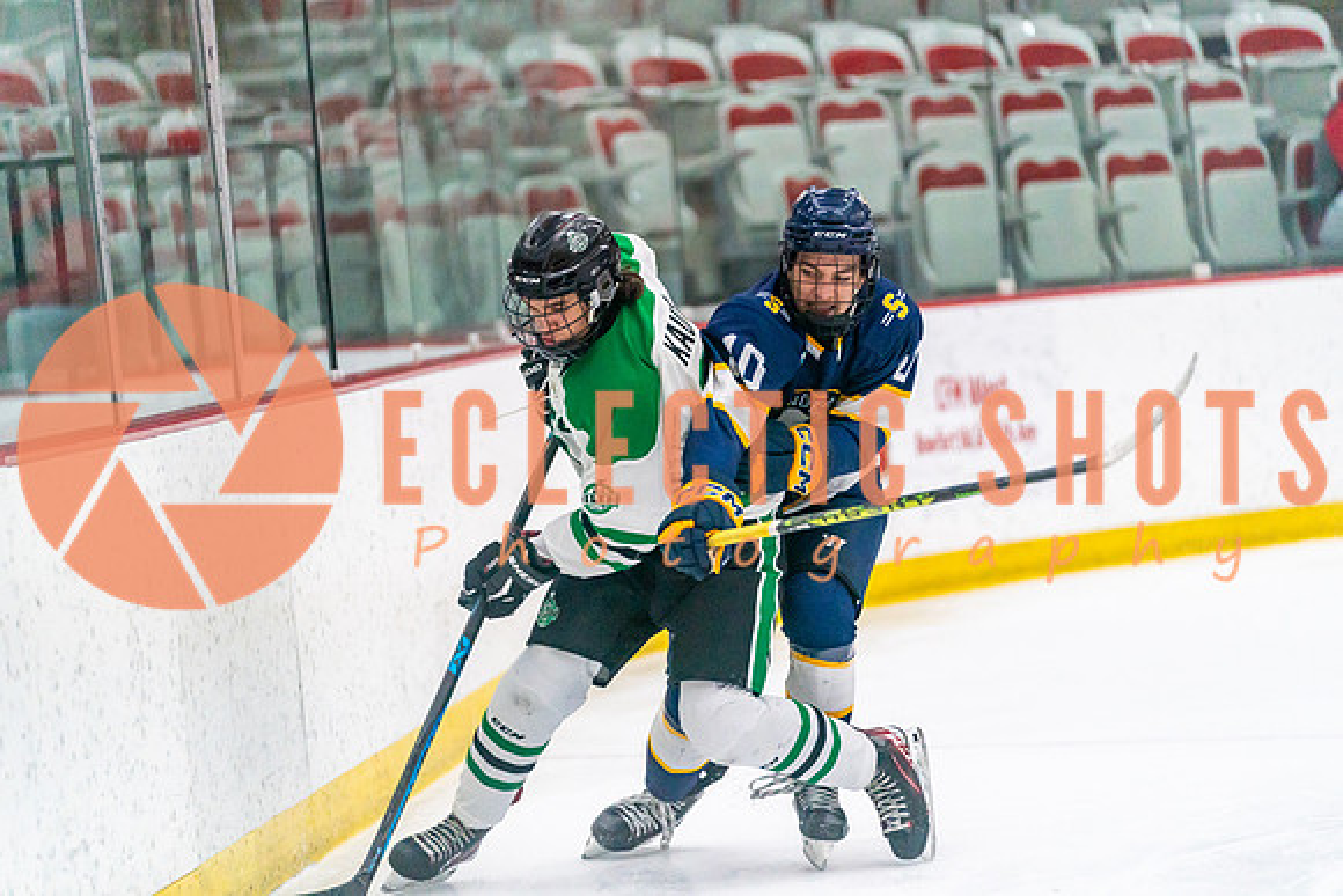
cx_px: 672
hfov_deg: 12.4
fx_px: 6157
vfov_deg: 8.3
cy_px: 448
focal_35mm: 165
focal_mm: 165
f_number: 2.8
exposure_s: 1/1600
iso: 4000
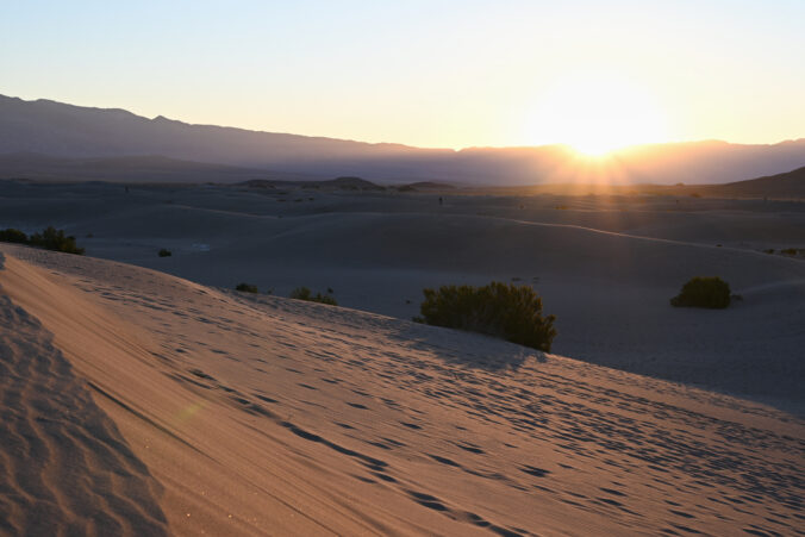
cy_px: 268
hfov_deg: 39.6
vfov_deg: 27.0
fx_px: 1118
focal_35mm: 50
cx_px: 402
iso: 250
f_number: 8
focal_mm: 50
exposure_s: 1/250
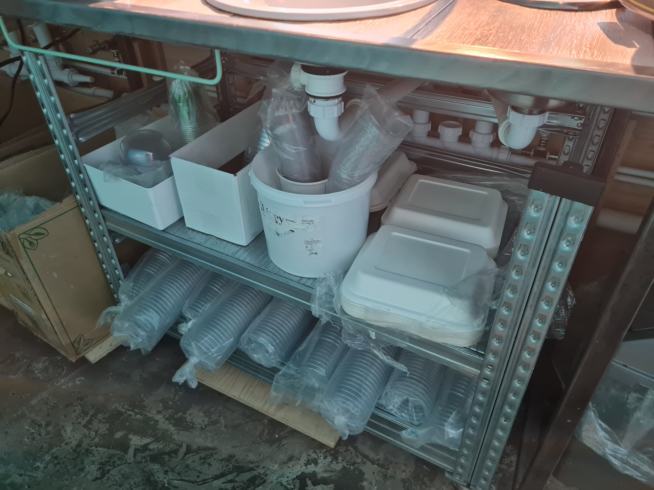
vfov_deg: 53.1
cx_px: 327
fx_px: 491
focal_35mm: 26
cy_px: 245
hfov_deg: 67.3
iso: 640
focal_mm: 5.4
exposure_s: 1/33
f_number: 1.8
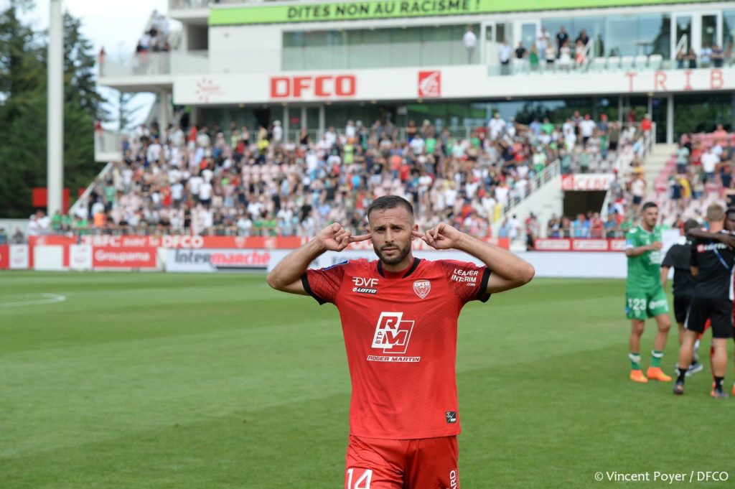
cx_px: 368
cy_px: 244
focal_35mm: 98
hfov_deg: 20.8
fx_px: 1999
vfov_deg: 13.9
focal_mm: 98
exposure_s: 1/1000
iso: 500
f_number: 5.6
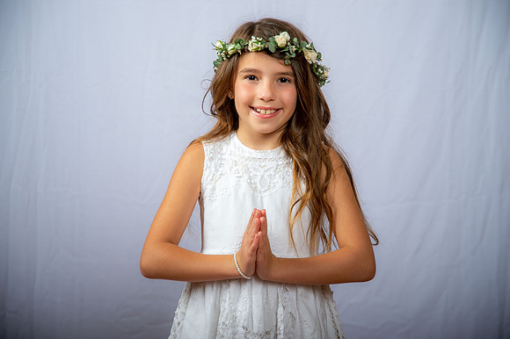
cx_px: 255
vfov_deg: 17.0
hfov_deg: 25.4
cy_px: 170
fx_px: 1133
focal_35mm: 80
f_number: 5.6
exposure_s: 1/200
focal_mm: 80
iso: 250
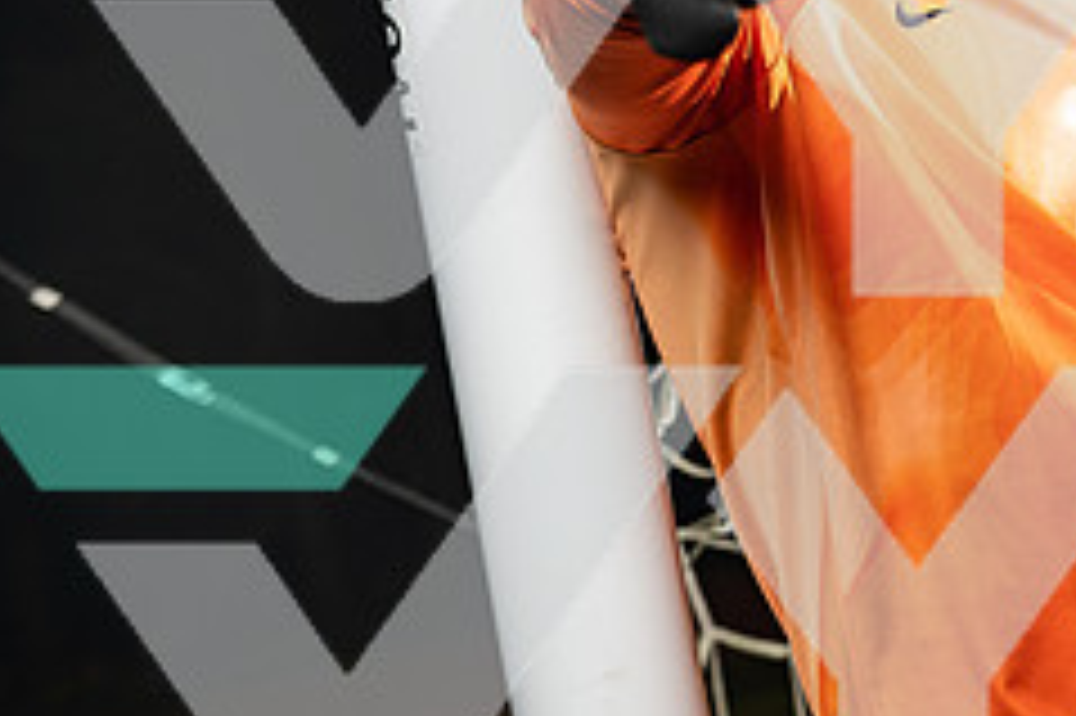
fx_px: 3554
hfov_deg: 16.8
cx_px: 1117
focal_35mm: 119
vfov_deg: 11.4
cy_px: 61
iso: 400
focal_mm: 49
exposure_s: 1/125
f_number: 4
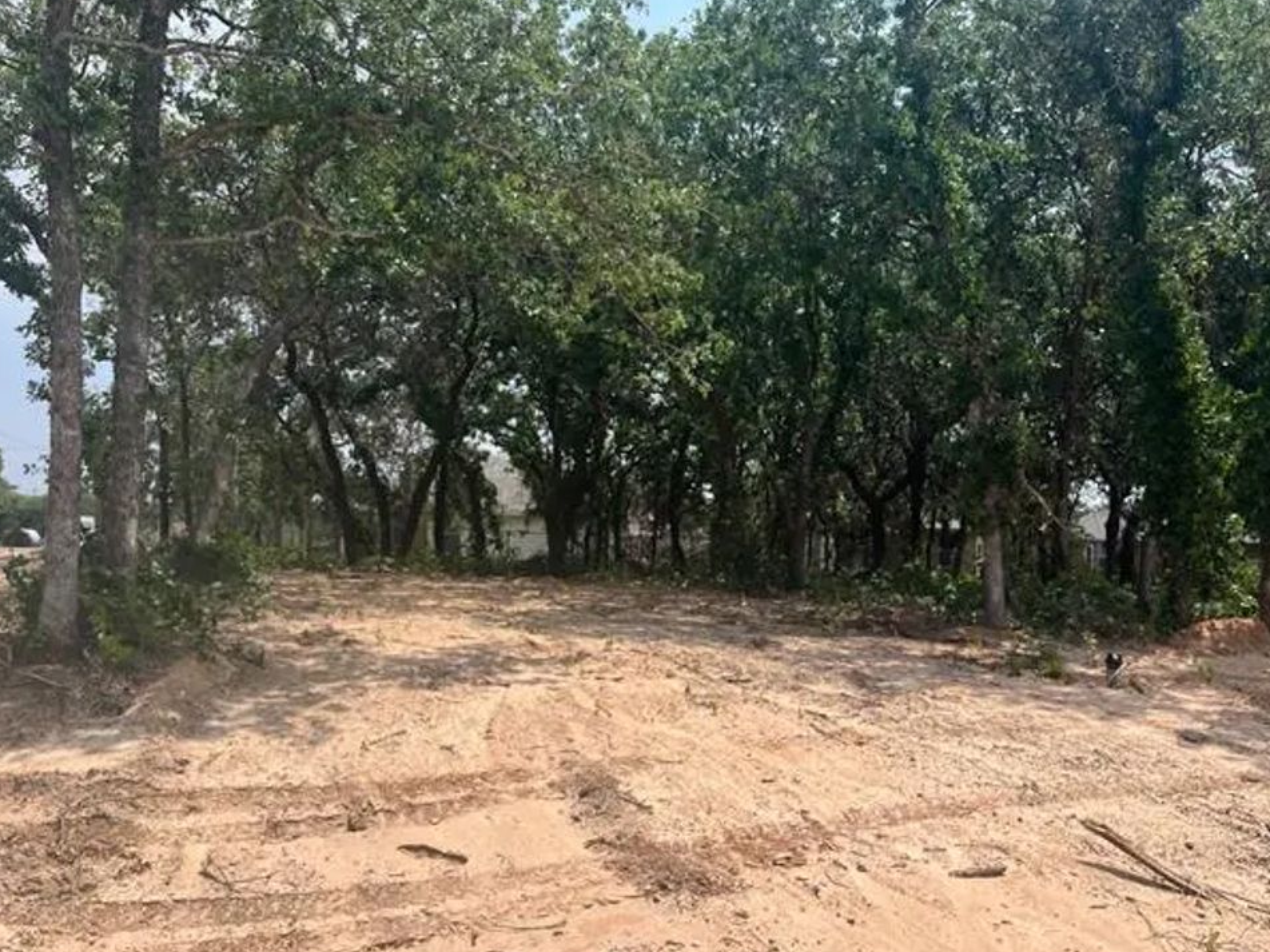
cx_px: 650
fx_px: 1027
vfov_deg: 49.7
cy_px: 495
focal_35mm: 28
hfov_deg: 63.4
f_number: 1.6
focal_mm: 5.1
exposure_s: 1/7353
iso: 50
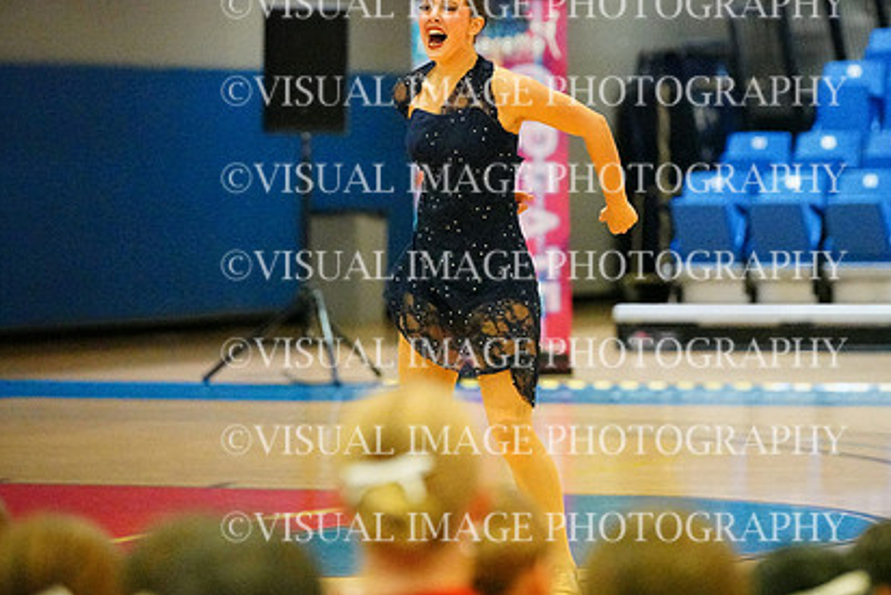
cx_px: 534
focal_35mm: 186
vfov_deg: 7.4
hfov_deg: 11.0
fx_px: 4605
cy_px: 222
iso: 25600
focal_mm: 132
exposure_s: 1/1600
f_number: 2.8
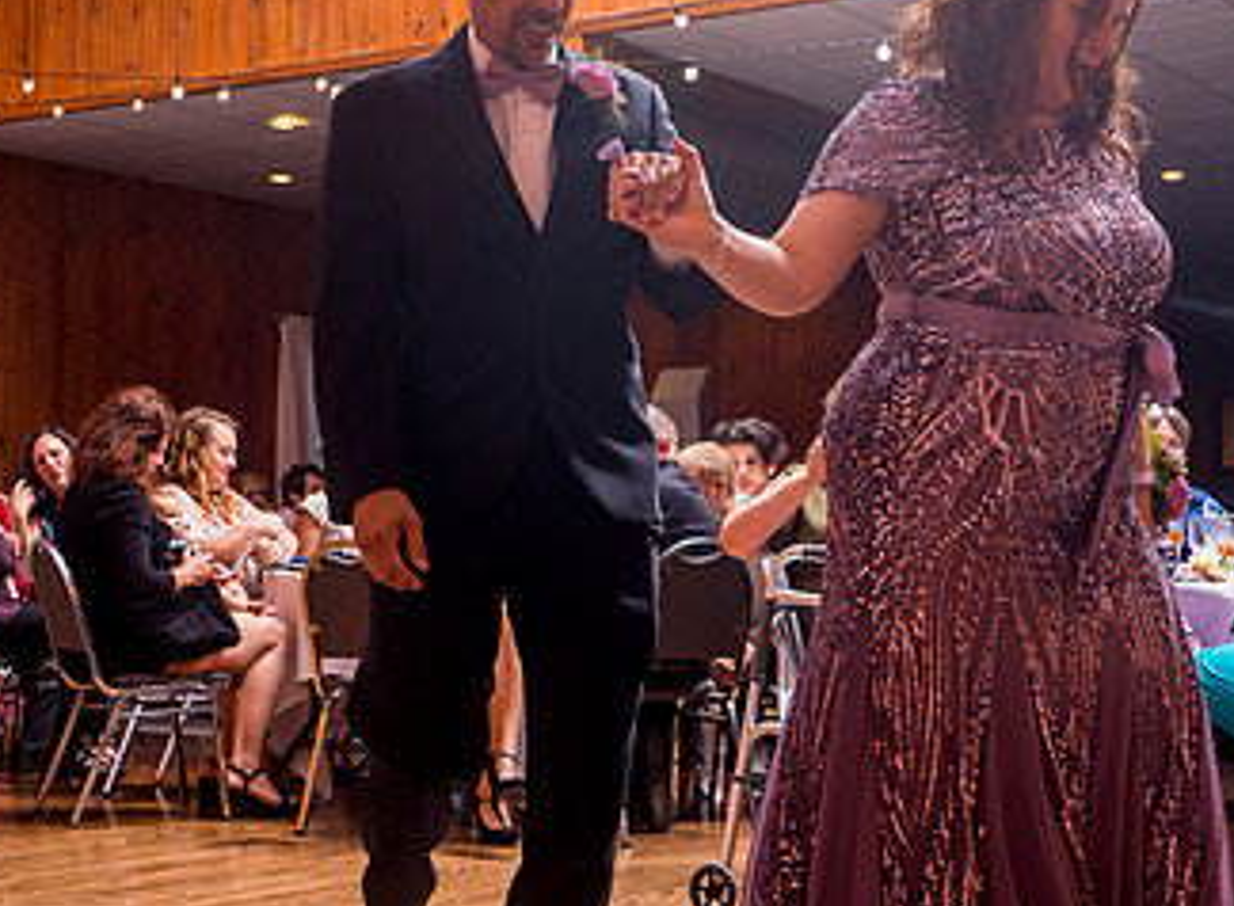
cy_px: 565
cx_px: 454
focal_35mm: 67
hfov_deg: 29.1
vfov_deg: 21.6
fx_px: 2371
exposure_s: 1/125
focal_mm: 28
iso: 320
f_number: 5.6
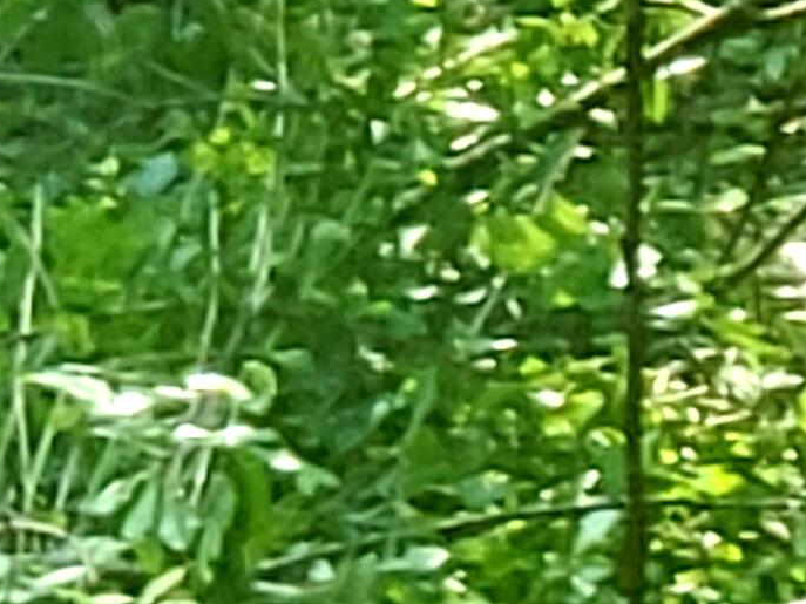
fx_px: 5285
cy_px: 846
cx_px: 1254
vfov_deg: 6.5
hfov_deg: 8.5
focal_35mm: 227
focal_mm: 6
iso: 125
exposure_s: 1/33
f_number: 2.4
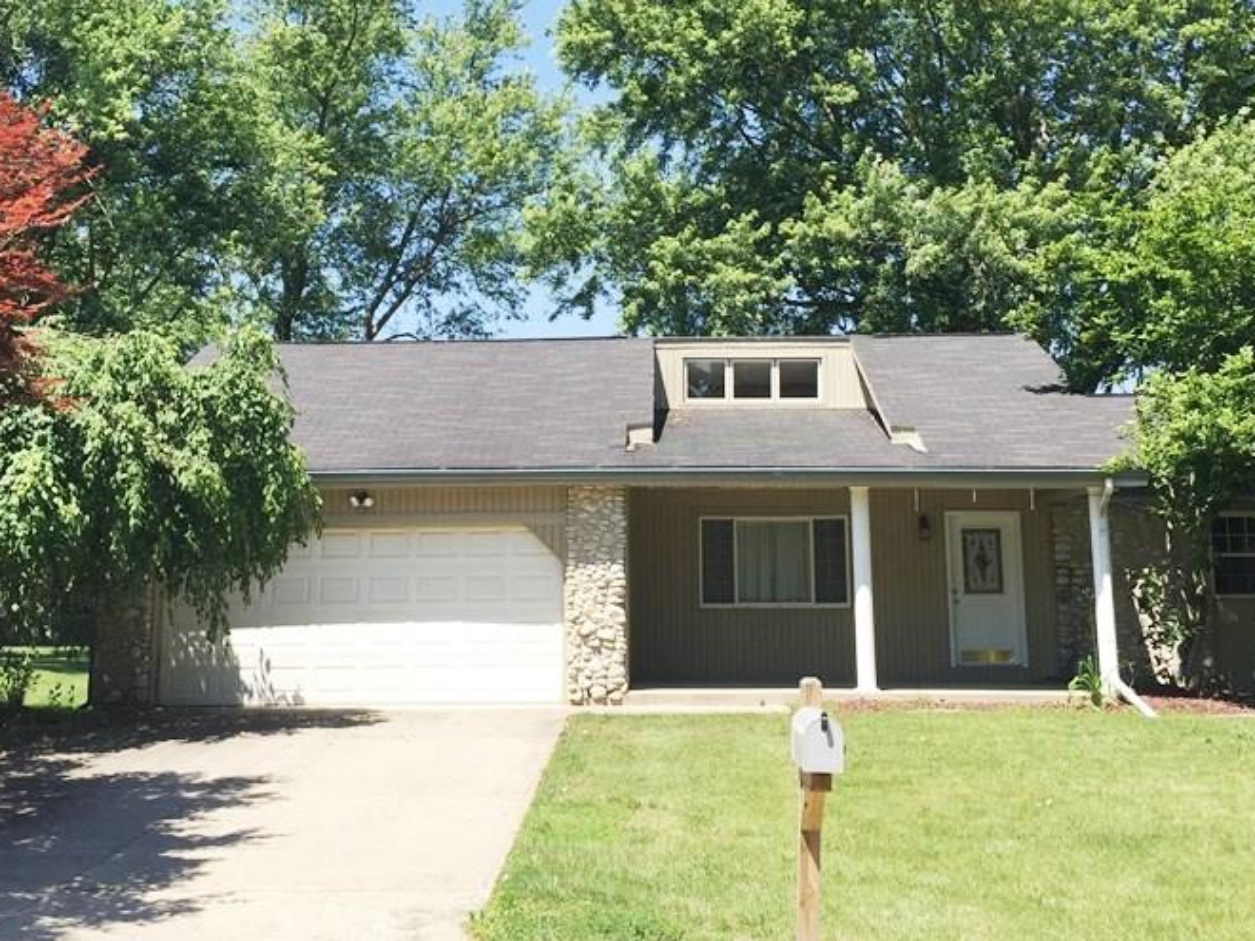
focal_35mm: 45
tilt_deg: +9.2
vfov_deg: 32.0
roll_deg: -0.7
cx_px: 614
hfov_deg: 42.1
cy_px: 335
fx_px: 1631
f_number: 2.2
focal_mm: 4.15
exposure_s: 1/1130
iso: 32
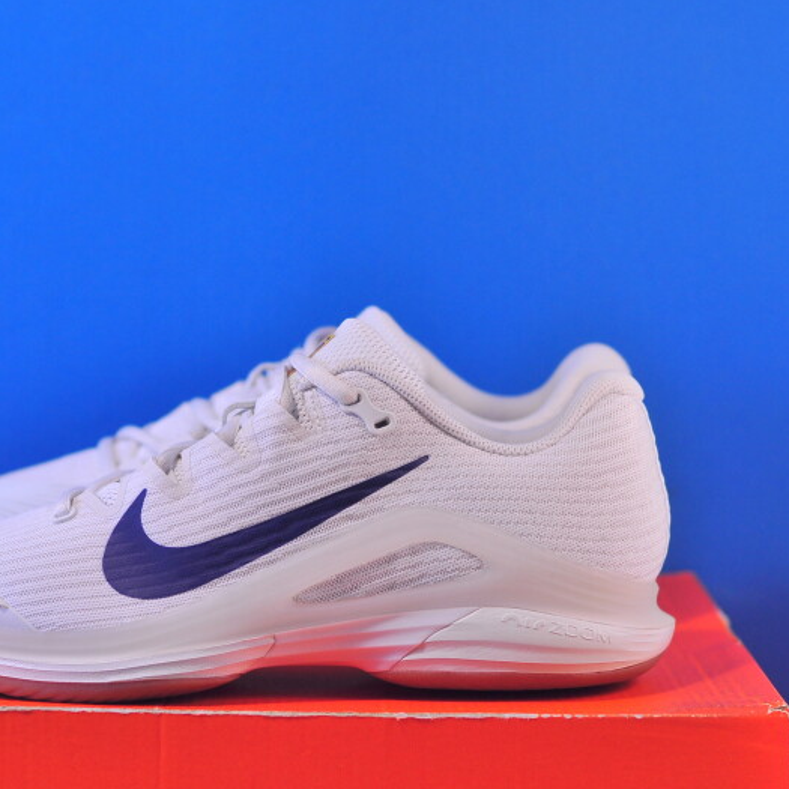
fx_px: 2501
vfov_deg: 17.9
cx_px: 239
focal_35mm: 97
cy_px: 394
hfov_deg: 17.9
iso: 250
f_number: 3.2
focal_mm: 50
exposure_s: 1/250
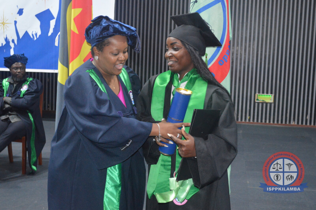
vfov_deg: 23.7
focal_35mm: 57
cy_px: 105
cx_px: 158
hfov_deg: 35.1
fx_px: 500
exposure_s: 1/60
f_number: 5
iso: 3200
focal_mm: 38
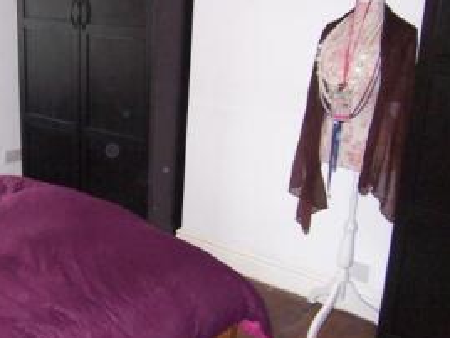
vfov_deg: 29.1
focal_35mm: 50
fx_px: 650
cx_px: 71
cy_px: 164
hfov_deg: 36.5
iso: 200
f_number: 2.8
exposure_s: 1/30
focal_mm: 3.8
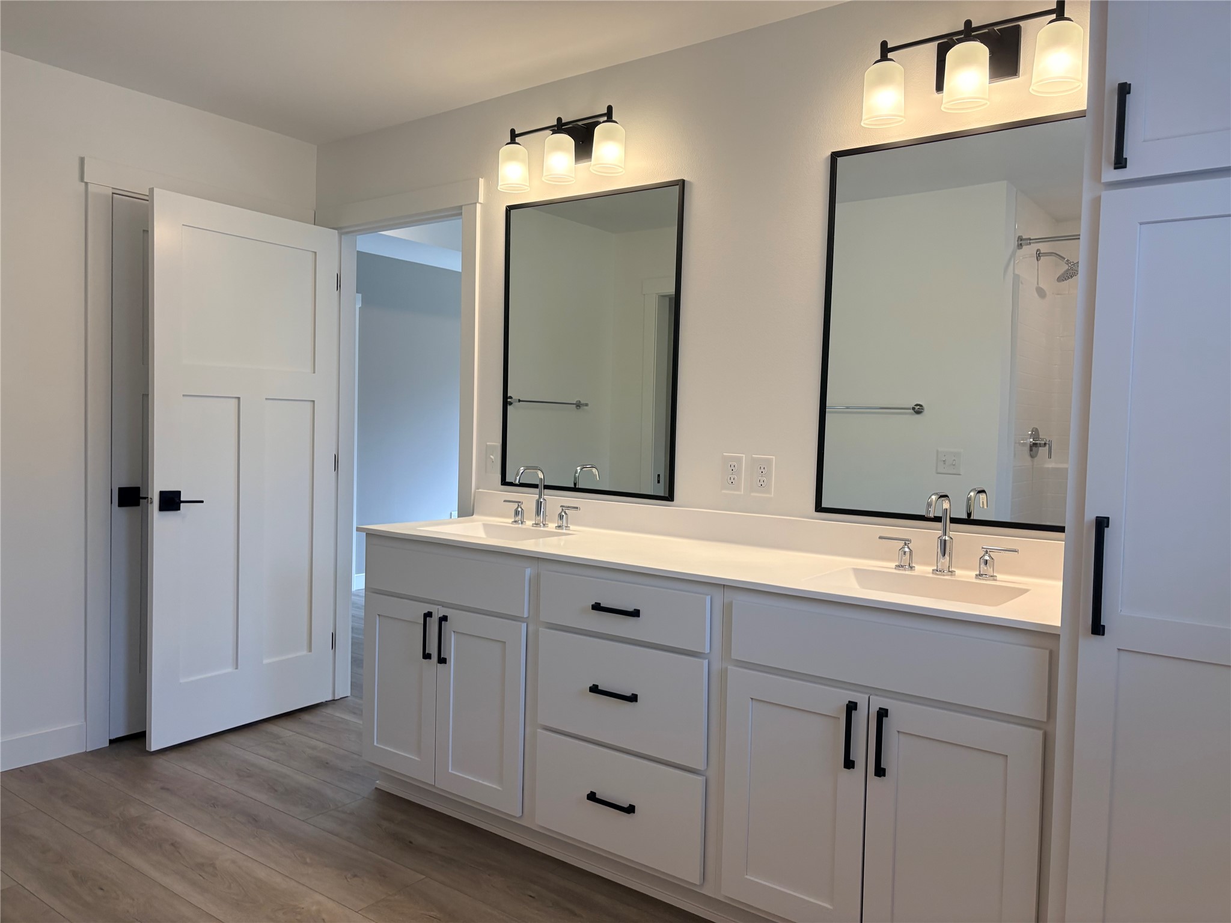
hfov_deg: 67.3
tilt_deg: -1.6
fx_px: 925
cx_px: 616
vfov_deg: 53.1
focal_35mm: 26
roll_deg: -1.0
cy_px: 462
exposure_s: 1/229
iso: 80
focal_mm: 5.96
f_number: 1.6
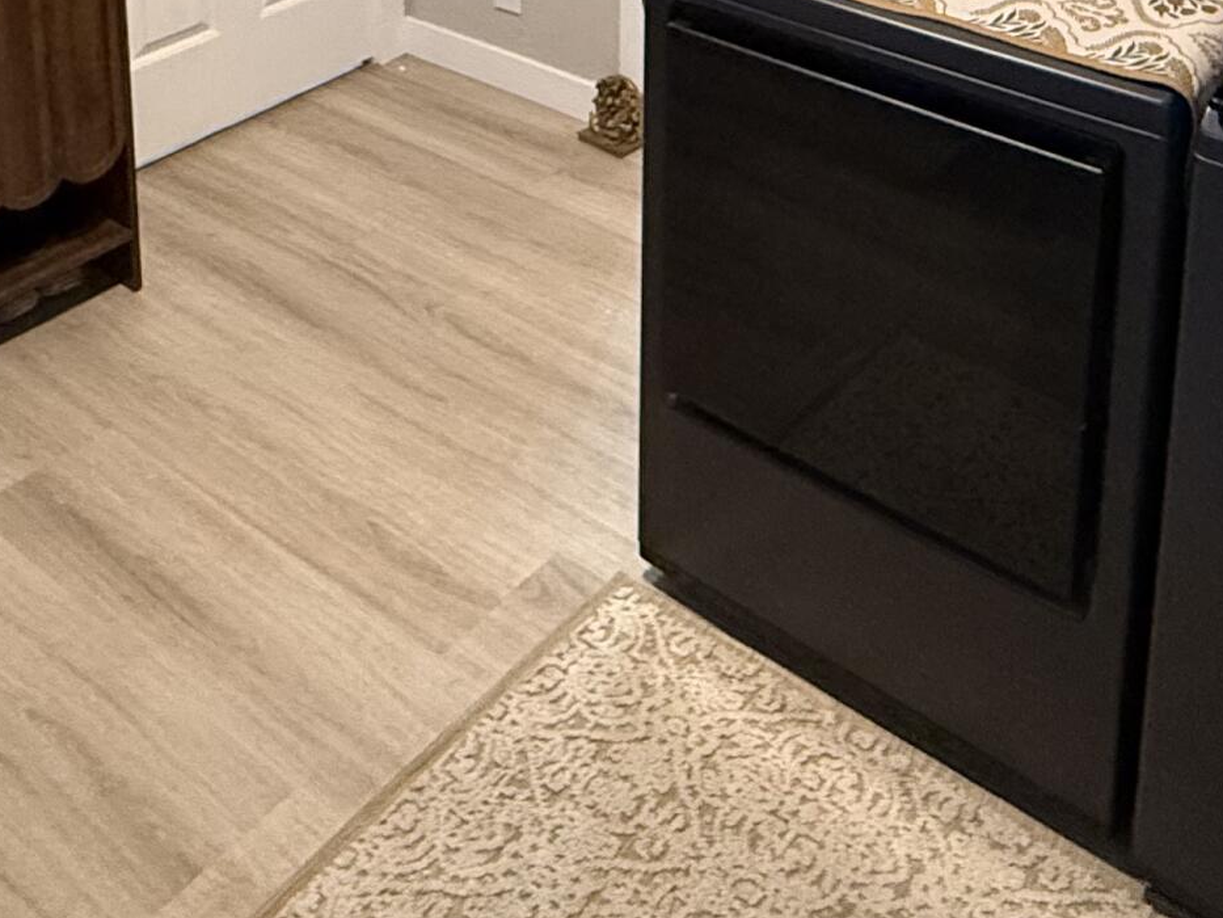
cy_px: -323
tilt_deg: -10.3
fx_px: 1590
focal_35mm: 45
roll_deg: -1.4
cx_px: 691
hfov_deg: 42.0
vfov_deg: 26.5
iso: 400
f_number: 2.2
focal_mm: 2.22
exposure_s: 1/60
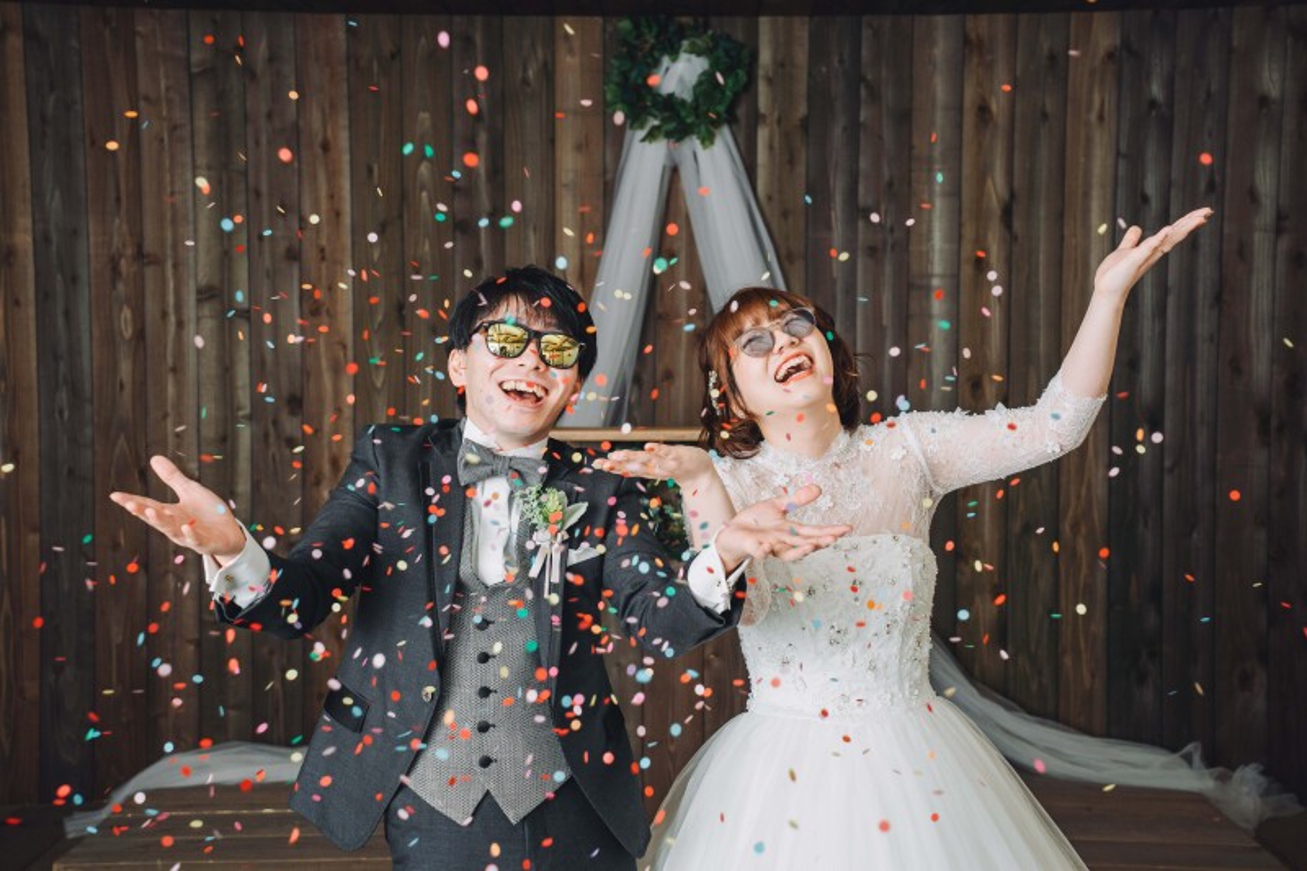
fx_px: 1815
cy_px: 436
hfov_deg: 39.6
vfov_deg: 27.0
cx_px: 654
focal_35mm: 50
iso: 500
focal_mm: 50
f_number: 5.6
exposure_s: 1/125
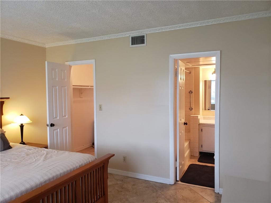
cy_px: 102
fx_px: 204
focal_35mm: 26
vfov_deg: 53.1
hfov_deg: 67.3
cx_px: 136
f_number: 2.4
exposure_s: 1/60
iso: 250
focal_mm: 4.3
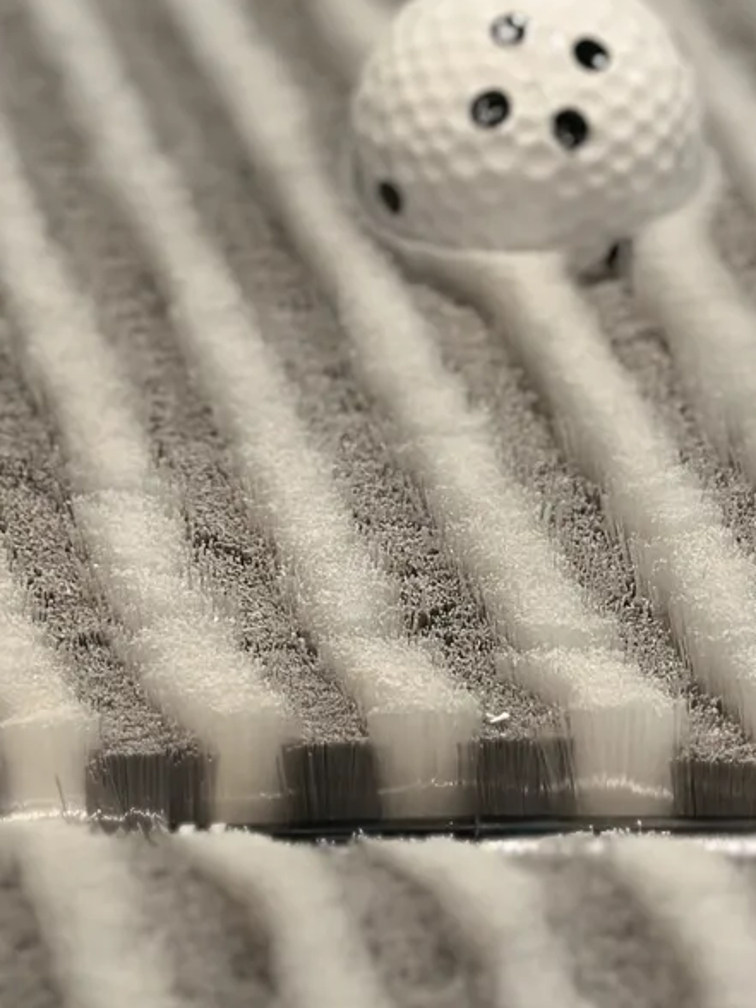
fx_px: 4281
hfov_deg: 10.1
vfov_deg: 13.4
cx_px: 588
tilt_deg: -30.9
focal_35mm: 147
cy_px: 303
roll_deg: +1.0
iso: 200
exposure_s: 1/60
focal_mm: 6.86
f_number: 1.78
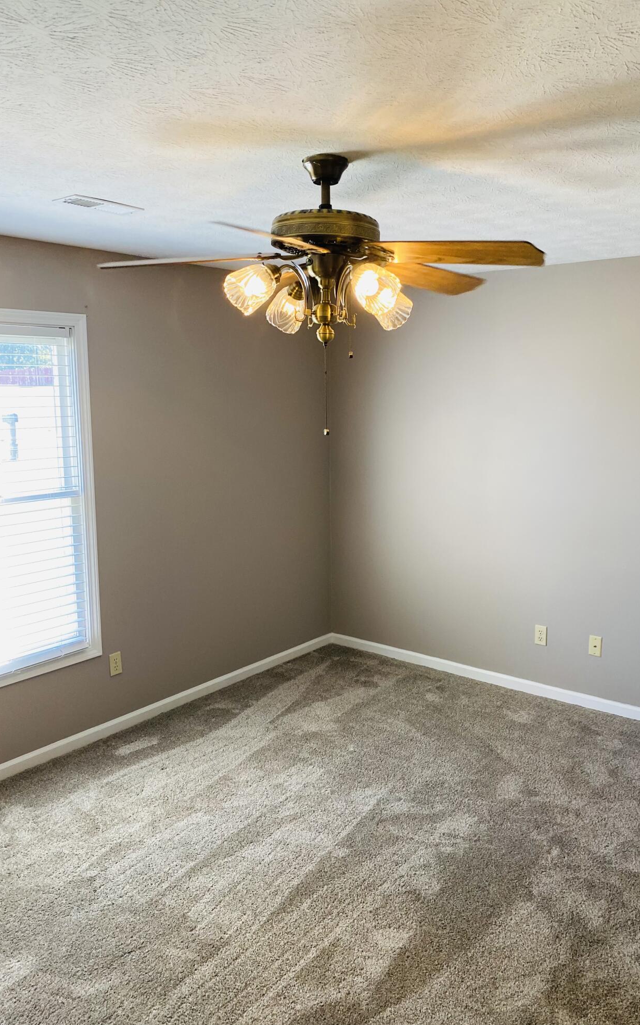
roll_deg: +0.3
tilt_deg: -9.6
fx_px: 782
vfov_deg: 66.5
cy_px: 520
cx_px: 355
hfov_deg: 44.5
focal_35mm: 28
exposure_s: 1/121
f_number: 1.8
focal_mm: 4.25
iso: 125
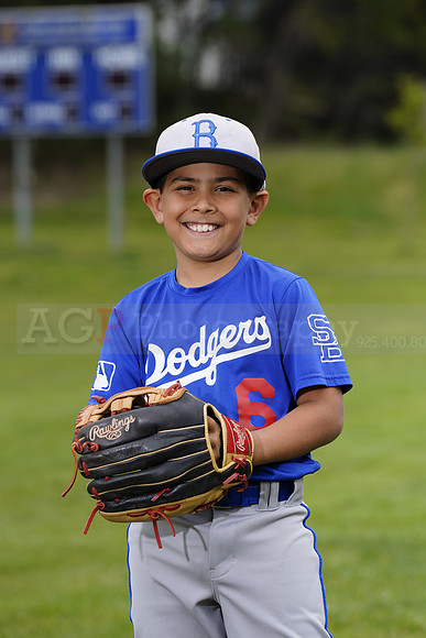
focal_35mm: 200
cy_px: 319
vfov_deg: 10.3
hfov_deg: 6.9
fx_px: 3548
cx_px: 213
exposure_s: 1/250
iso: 100
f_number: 6.3
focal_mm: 200
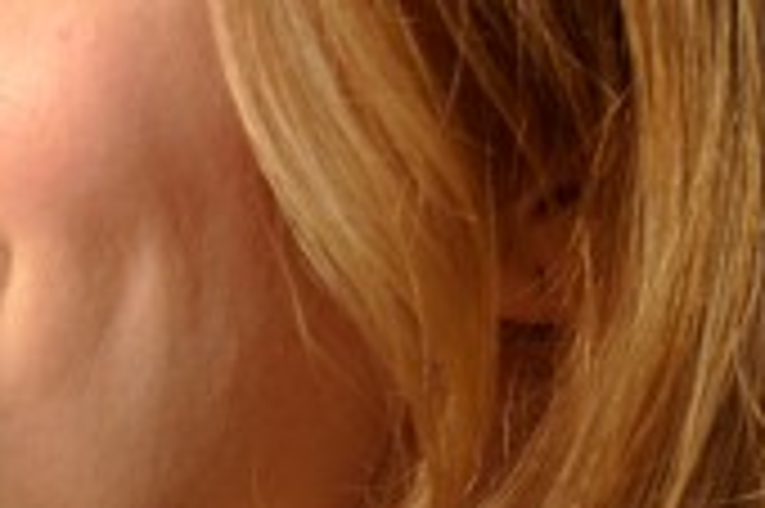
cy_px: 337
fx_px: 3927
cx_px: -324
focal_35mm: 185
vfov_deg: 7.4
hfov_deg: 10.8
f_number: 5.6
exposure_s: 1/250
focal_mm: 35
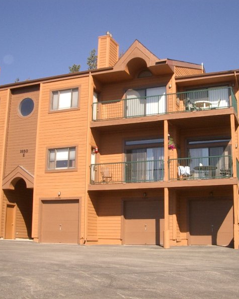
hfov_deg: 32.7
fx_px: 407
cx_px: 141
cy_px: 149
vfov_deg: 40.3
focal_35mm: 46
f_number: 4.3
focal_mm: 5.8
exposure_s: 1/640
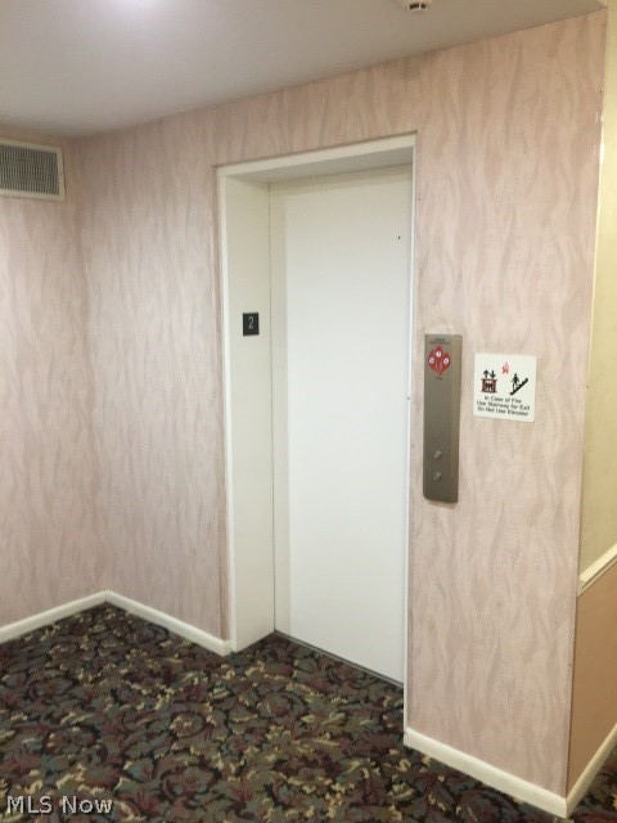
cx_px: 308
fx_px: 689
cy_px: 412
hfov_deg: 48.2
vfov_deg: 61.7
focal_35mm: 29
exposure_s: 1/30
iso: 160
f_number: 2.2
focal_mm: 4.15
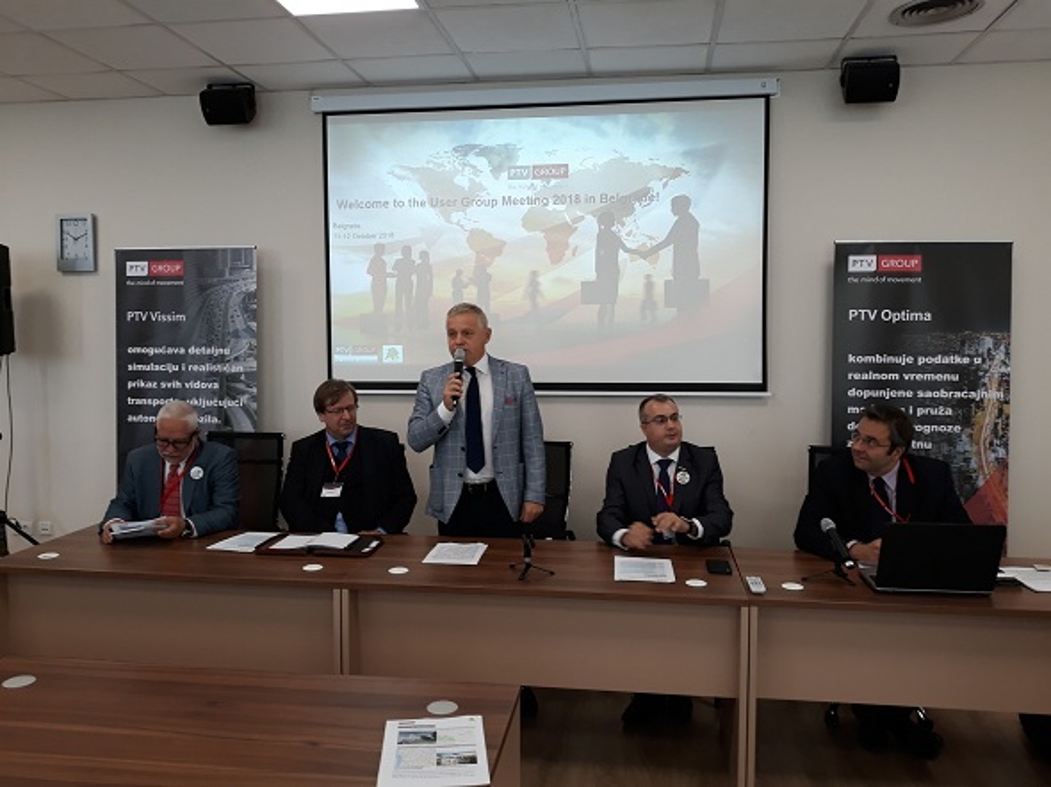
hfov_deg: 65.3
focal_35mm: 27
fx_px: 819
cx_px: 526
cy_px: 394
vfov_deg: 51.3
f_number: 1.7
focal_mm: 3.71
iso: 50
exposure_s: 1/50
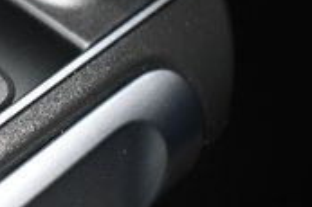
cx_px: -146
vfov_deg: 7.3
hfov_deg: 10.5
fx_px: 1636
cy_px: 87
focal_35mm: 189
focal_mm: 34
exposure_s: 1/125
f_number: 4.5
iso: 2500
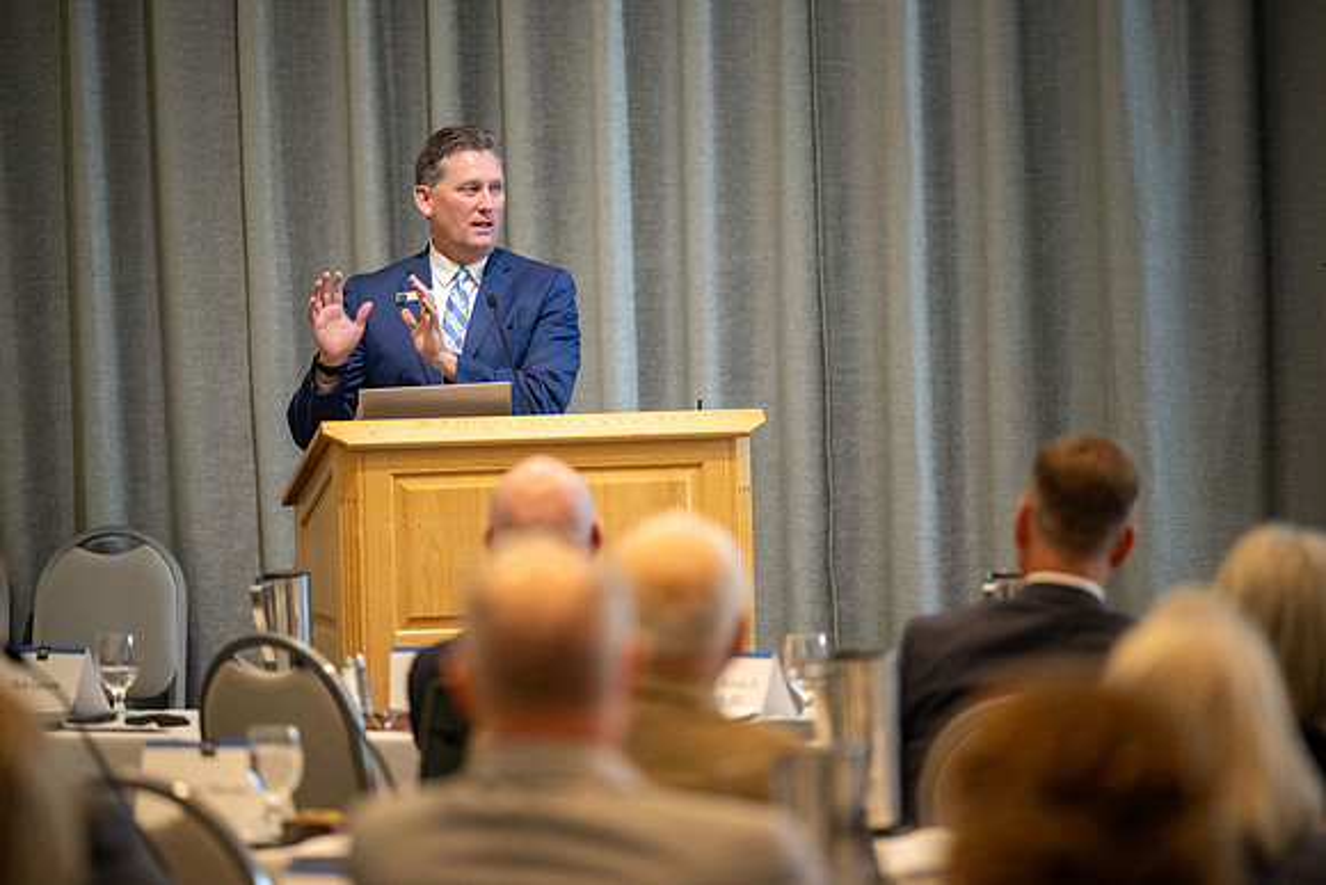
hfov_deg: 11.7
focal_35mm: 175
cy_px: 442
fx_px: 6447
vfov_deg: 7.9
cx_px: 663
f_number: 2.8
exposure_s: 1/200
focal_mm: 175
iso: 2500
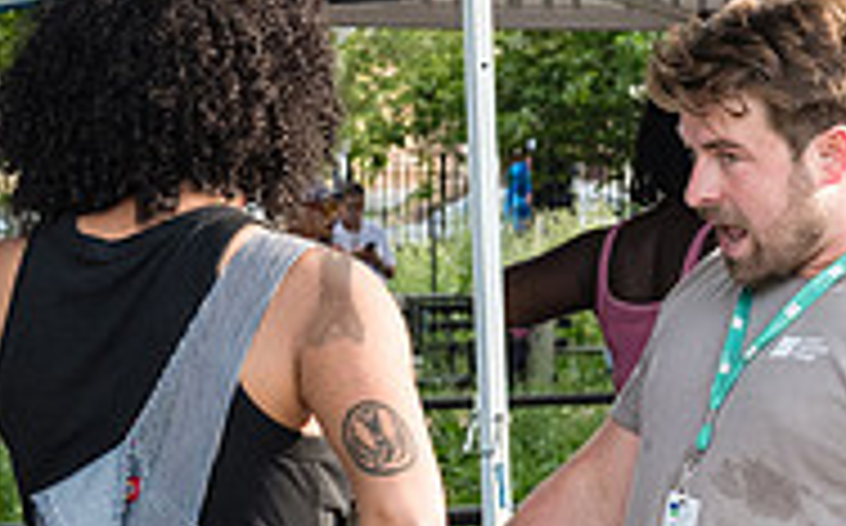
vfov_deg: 7.3
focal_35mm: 178
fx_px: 4099
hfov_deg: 11.8
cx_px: 629
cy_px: 397
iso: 1000
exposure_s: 1/500
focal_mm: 44
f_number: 4.5
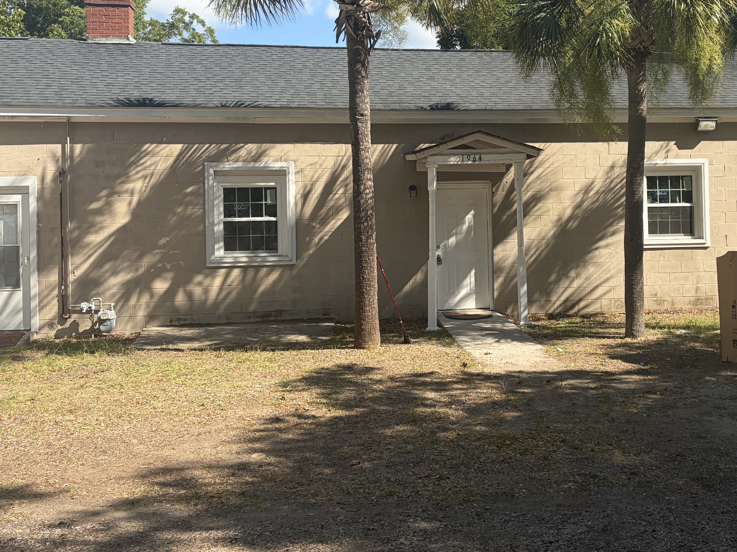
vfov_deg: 35.7
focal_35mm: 40
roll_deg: +1.8
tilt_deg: +1.5
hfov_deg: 46.4
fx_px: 852
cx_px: 458
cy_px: 195
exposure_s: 1/1848
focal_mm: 5.96
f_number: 1.6
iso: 50
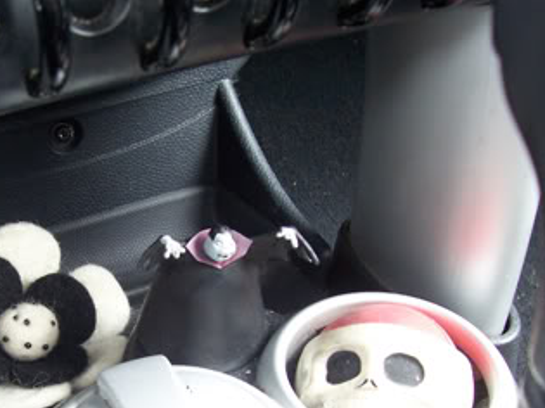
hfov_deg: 34.8
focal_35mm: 54
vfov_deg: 26.6
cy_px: 309
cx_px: 133
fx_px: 850
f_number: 2.7
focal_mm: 5.6
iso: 160
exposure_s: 1/15
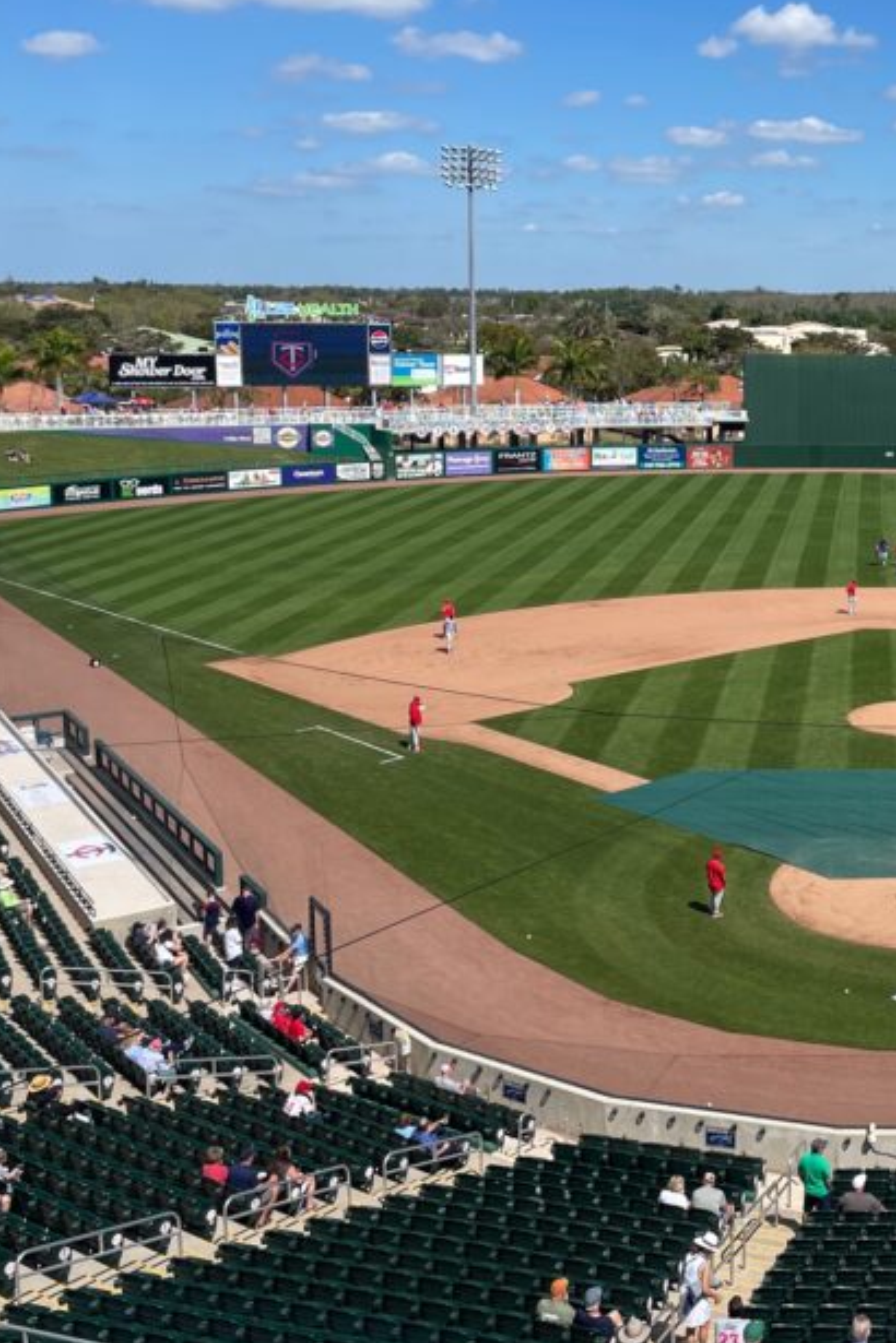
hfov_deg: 28.0
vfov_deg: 43.3
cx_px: 900
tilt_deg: -7.6
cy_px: 511
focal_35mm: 45
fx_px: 1680
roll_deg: -0.5
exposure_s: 1/4464
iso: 32
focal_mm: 4.2
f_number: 1.6
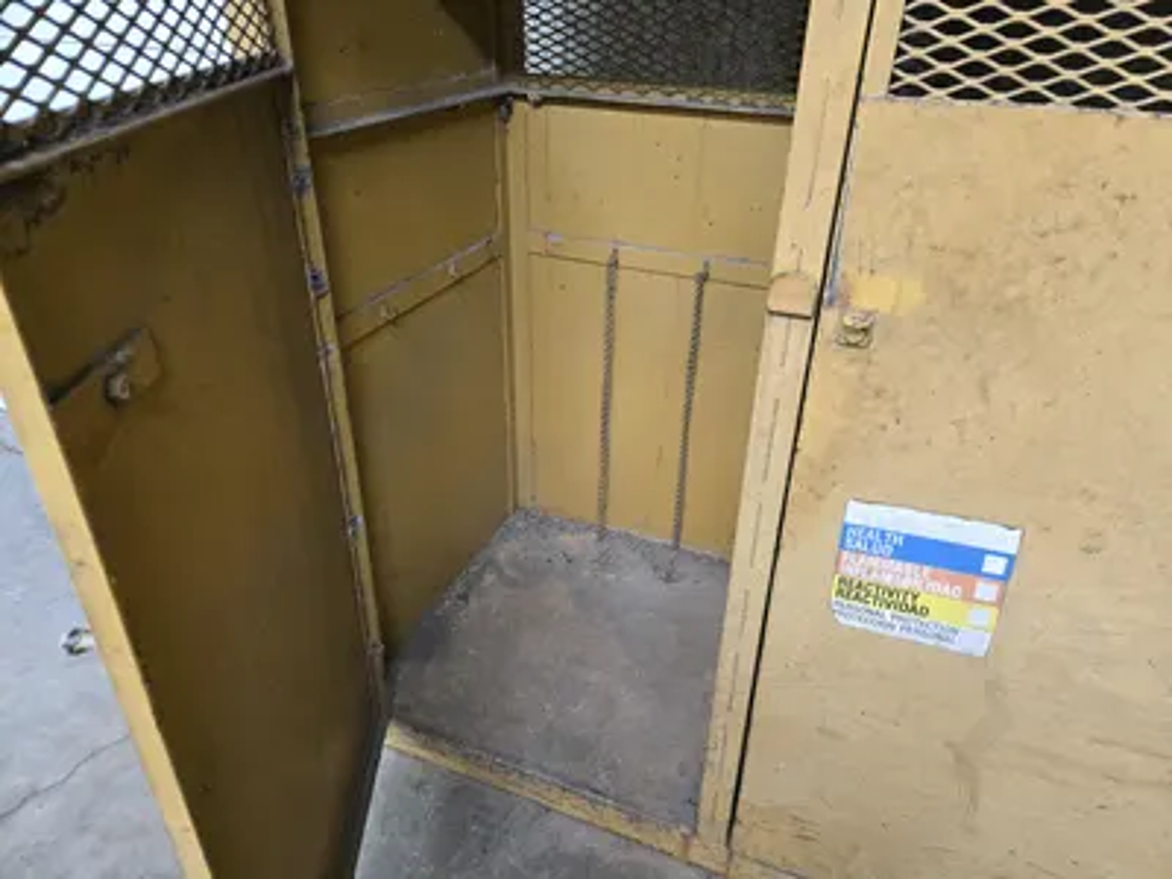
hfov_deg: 73.9
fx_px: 779
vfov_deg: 58.9
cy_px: 440
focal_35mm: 23
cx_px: 586
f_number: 1.8
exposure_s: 1/120
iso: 1000
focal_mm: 5.4
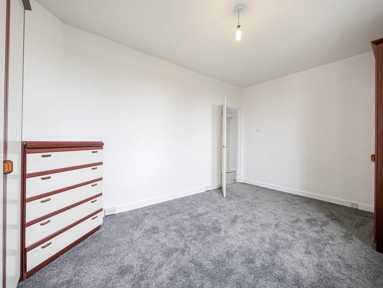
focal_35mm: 14
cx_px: 192
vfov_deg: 85.7
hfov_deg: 102.1
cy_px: 144
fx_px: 155
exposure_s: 1/60
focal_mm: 7
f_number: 4
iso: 640
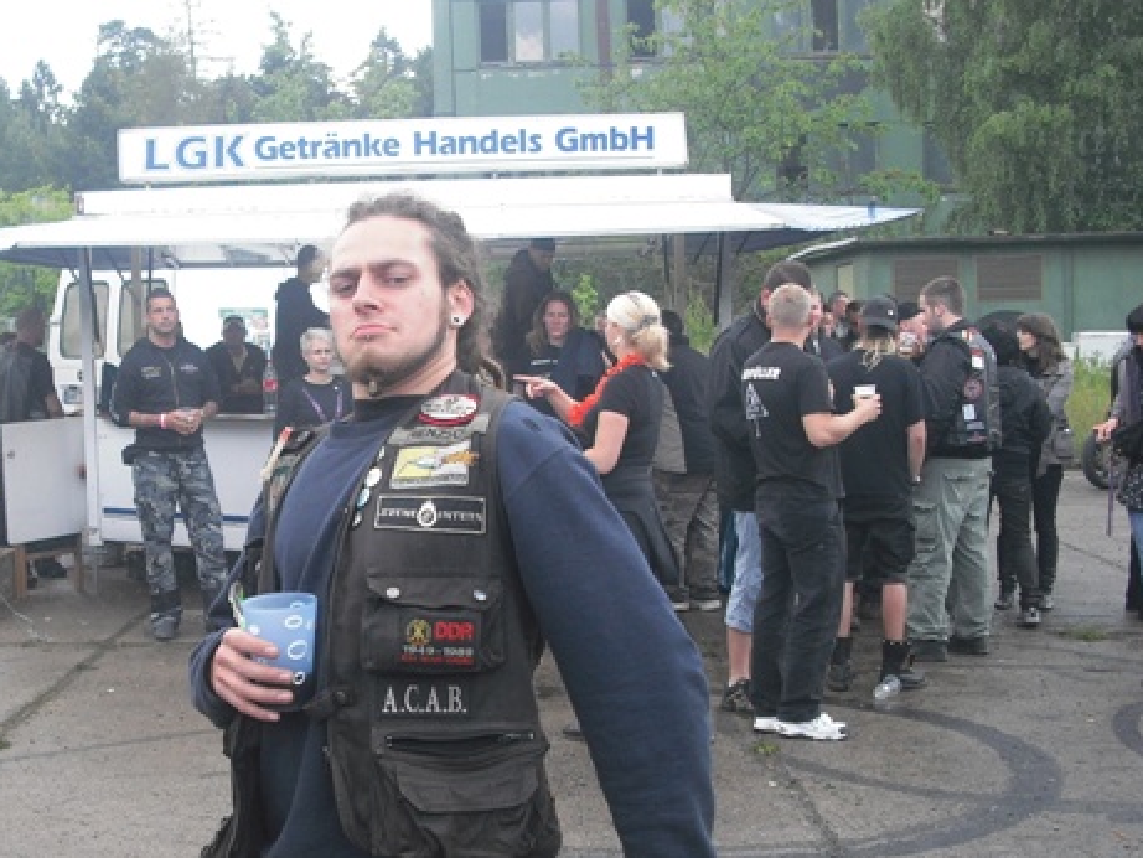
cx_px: 330
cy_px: 493
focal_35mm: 58
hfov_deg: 32.8
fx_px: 1916
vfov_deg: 25.2
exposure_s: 1/100
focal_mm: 6.2
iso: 100
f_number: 2.8
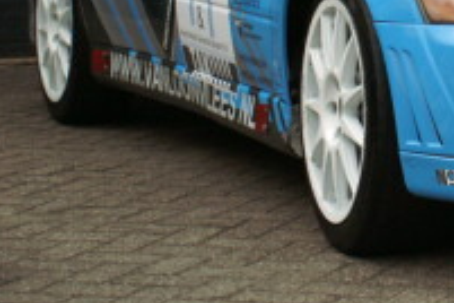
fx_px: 1973
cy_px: -62
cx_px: 508
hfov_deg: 12.9
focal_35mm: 156
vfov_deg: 8.7
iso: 800
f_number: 5.6
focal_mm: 35
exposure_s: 1/100
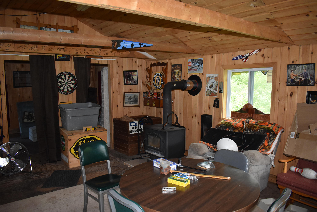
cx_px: 158
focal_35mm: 27
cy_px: 106
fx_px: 238
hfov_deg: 67.4
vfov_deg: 47.9
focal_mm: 18
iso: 1600
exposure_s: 1/100
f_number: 4
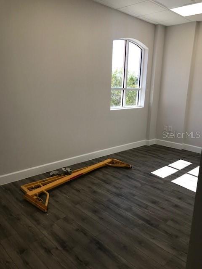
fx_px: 218
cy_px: 134
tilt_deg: -13.2
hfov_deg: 49.7
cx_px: 101
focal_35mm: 28
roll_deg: -1.1
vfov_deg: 63.4
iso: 20
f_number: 1.8
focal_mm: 3.99
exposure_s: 1/192
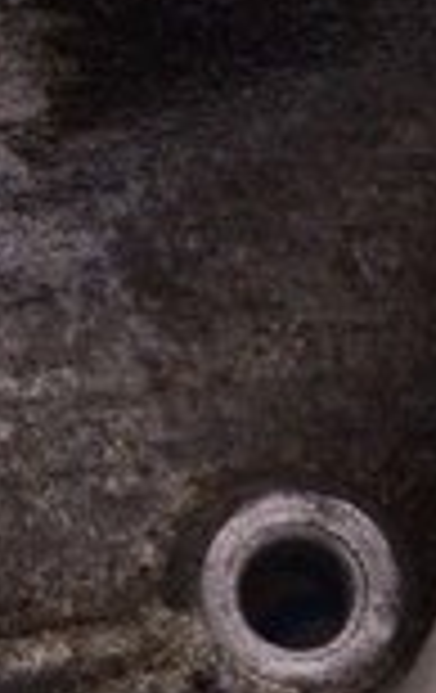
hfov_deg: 2.8
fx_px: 8810
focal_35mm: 466
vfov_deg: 4.5
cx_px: -629
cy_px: 380
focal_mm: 46
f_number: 8
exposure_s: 1/125
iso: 1600
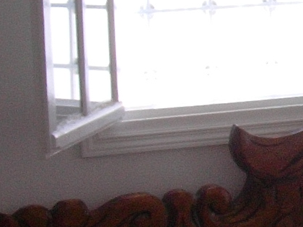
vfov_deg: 6.9
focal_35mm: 216
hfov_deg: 8.4
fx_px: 1891
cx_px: 722
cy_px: 29
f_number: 2.9
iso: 70
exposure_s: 1/95.8
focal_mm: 6.7
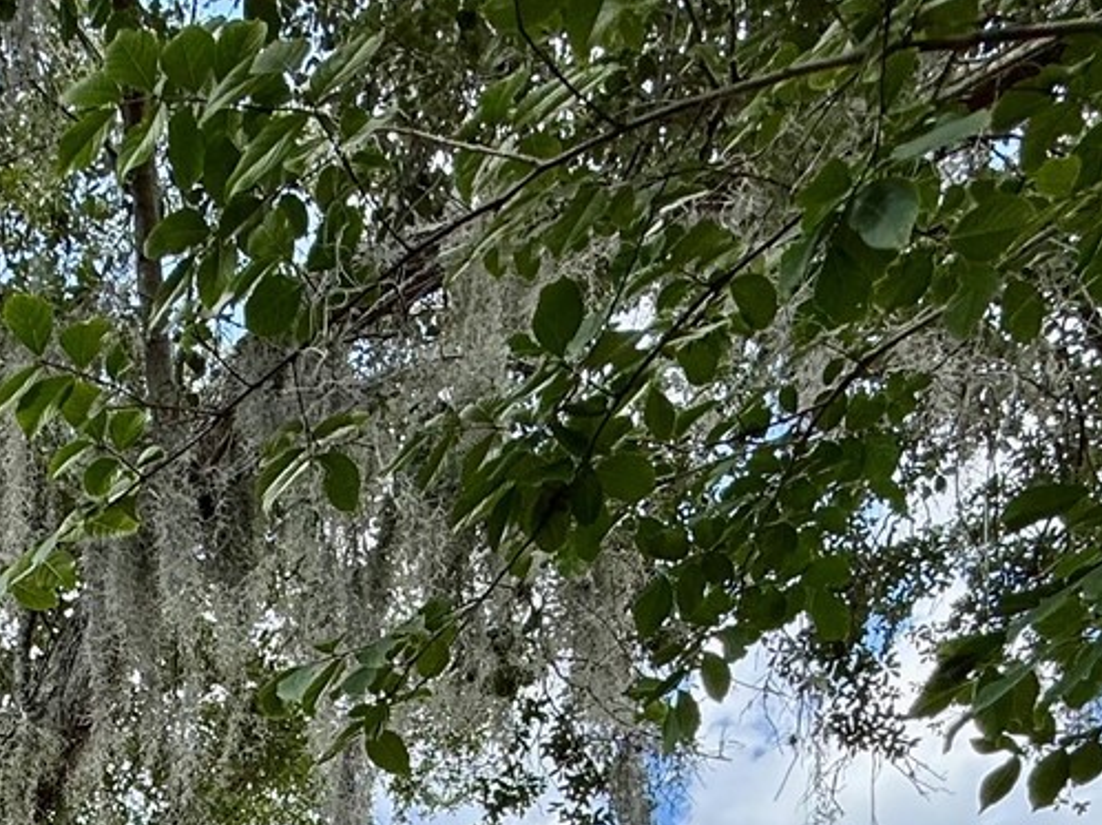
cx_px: 135
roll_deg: -0.6
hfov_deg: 39.4
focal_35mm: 45
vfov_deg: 23.9
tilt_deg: +5.9
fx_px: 1432
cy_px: 1303
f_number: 2.2
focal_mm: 2.22
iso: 50
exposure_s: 1/413
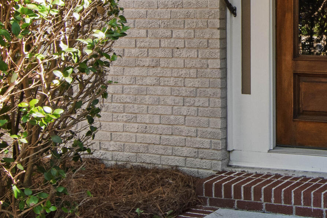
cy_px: 11
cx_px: 386
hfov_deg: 25.7
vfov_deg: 18.8
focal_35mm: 71
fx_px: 645
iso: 400
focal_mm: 14
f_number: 9
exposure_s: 1/50
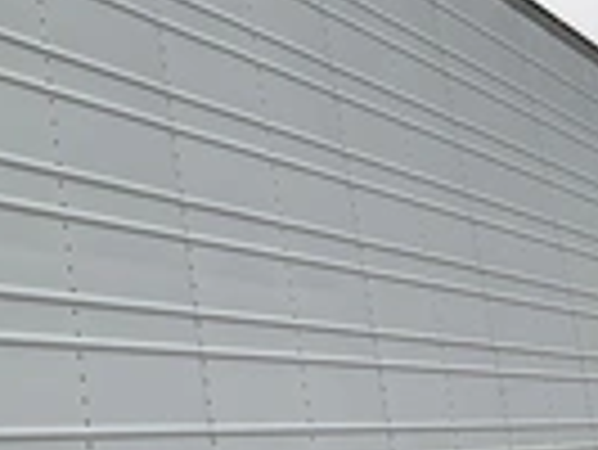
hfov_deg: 21.4
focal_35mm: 87
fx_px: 1504
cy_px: 189
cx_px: -49
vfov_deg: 17.0
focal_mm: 3
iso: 25
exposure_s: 1/1984
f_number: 1.8
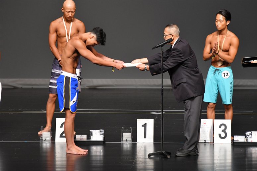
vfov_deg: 4.6
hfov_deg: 6.9
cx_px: 128
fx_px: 2141
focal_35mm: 300
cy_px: 86
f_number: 5.6
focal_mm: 200
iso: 2500
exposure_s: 1/400
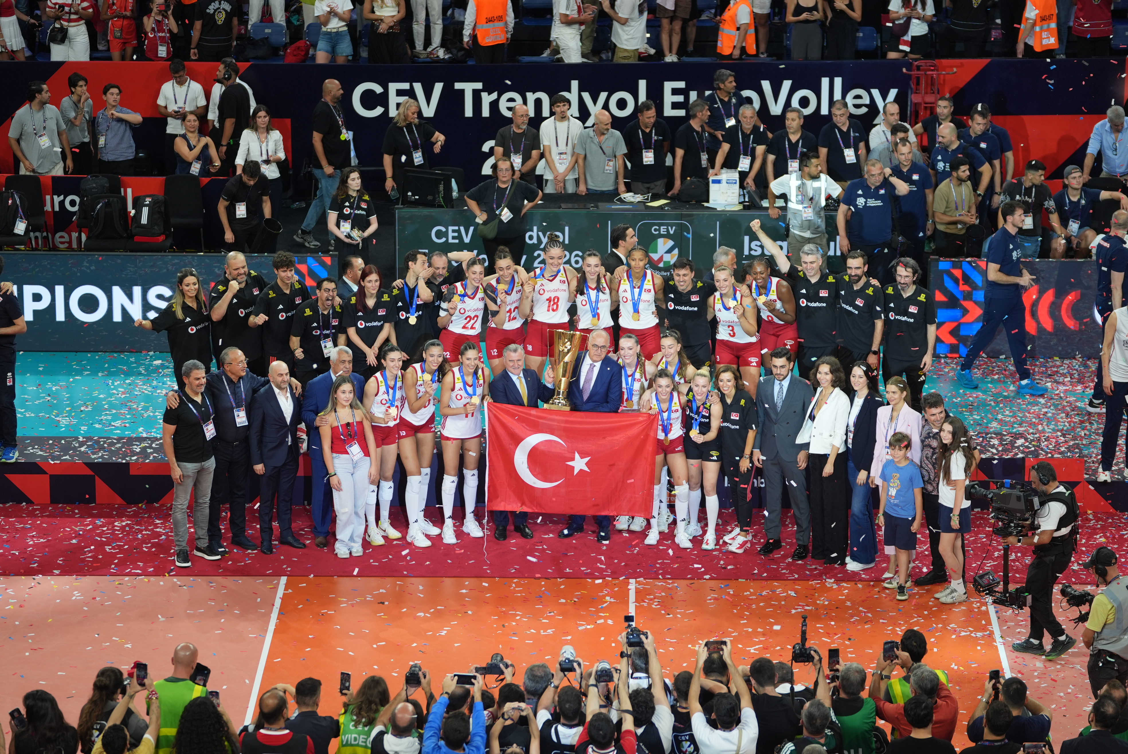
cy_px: 377
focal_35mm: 135
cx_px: 564
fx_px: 4234
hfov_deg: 15.2
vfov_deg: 10.2
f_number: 2.8
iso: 500
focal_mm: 135
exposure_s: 1/640
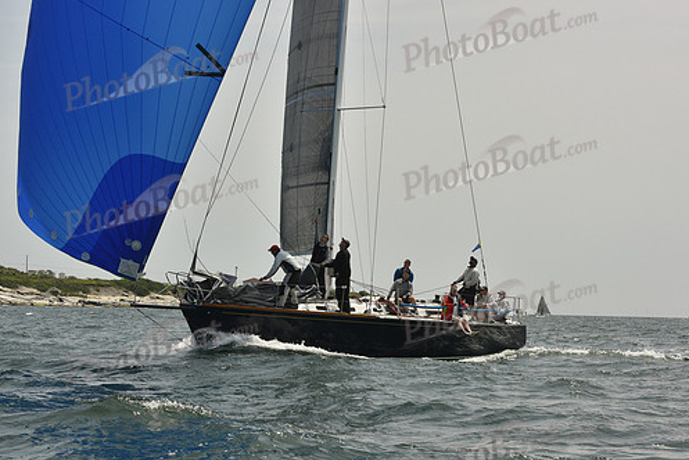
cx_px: 331
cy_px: 256
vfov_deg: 11.5
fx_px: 2279
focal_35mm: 119
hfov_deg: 17.2
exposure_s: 1/1600
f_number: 11
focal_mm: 102
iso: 400
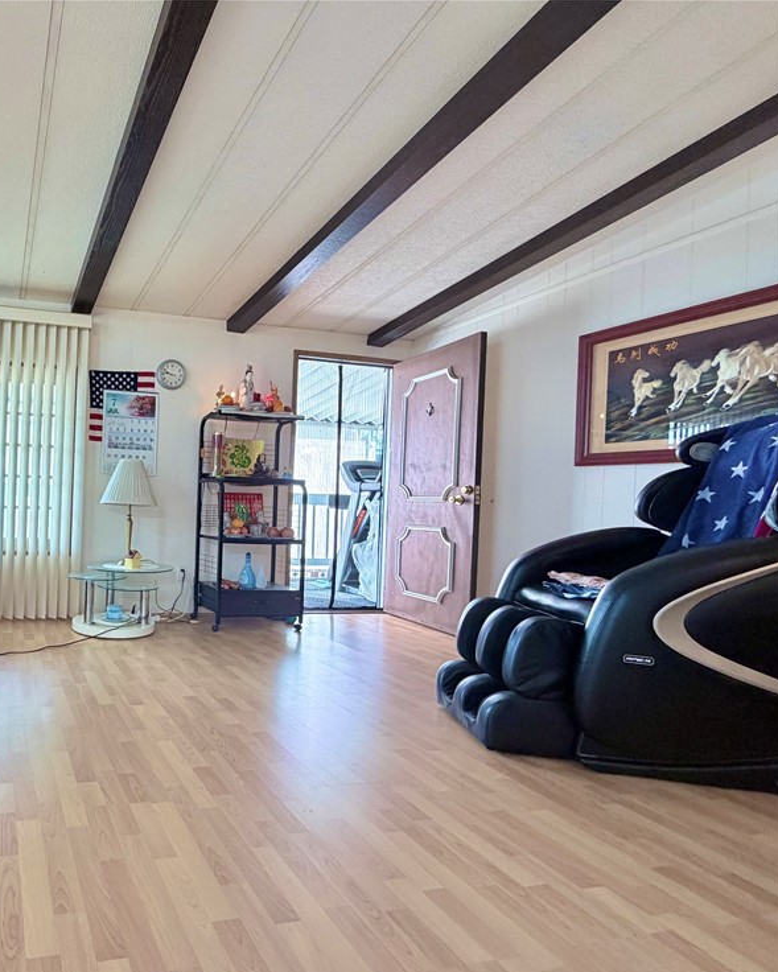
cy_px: 506
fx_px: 547
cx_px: 108
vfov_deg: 83.2
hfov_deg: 62.0
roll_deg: -1.6
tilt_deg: -0.8
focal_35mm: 19
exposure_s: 1/120
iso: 320
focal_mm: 2.22
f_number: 2.2
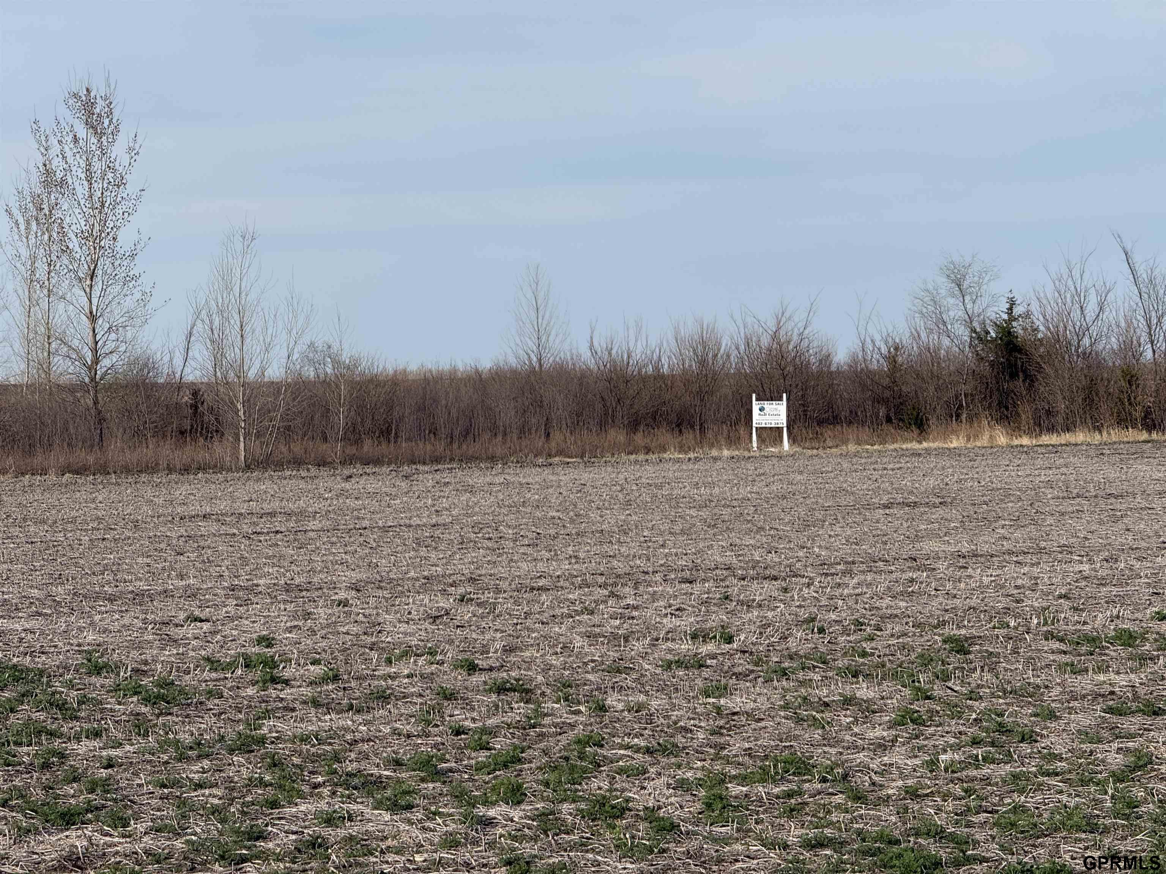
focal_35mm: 120
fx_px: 4042
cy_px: 437
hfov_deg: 16.4
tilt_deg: -0.2
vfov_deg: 12.3
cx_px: 583
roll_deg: +0.5
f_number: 2.8
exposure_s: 1/2024
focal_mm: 15.66
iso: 50
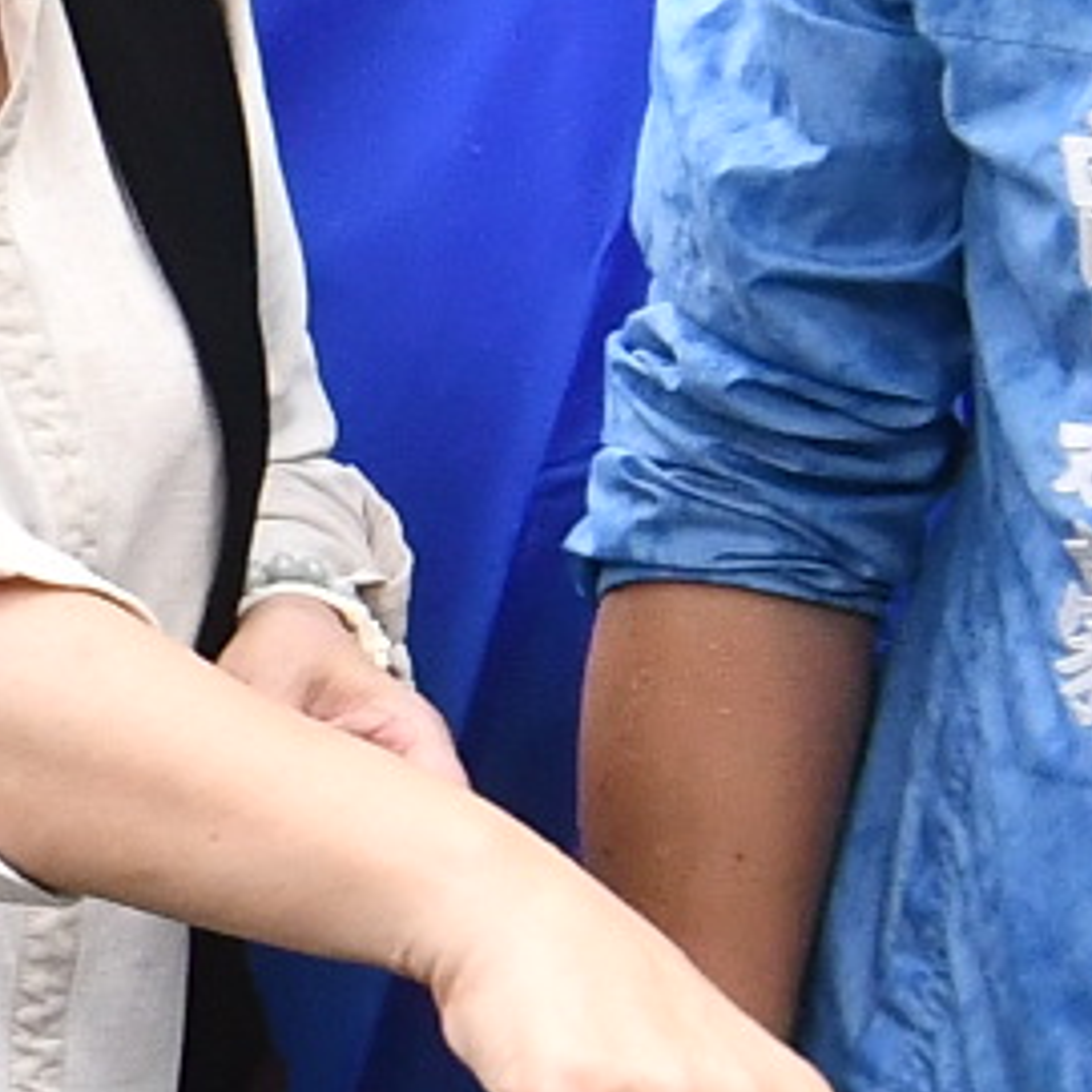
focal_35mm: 157
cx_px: -326
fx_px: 5603
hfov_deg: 10.9
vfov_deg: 11.1
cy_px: 653
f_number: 5
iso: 800
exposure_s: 1/250
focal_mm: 12
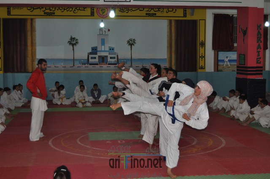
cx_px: 135
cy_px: 90
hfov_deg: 35.1
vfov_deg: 23.7
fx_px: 427
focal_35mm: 57
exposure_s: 1/60
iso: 800
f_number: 4.8
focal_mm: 38
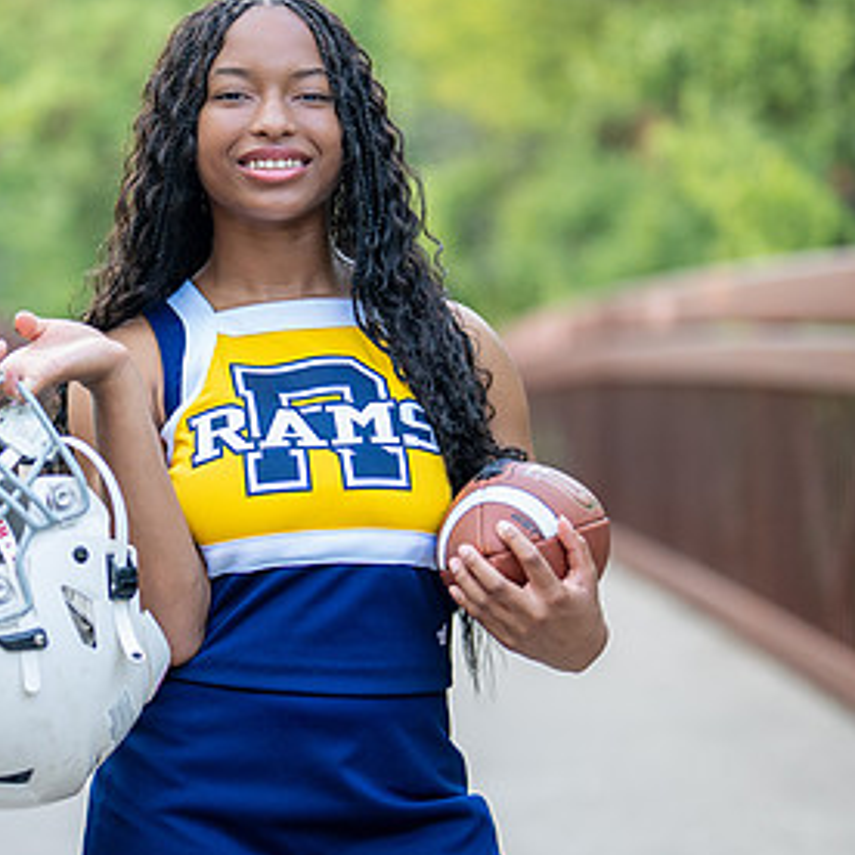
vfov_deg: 15.8
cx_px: 283
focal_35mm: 110
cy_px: 456
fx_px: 3074
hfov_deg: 15.8
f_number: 1.2
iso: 400
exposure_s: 1/500
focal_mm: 50
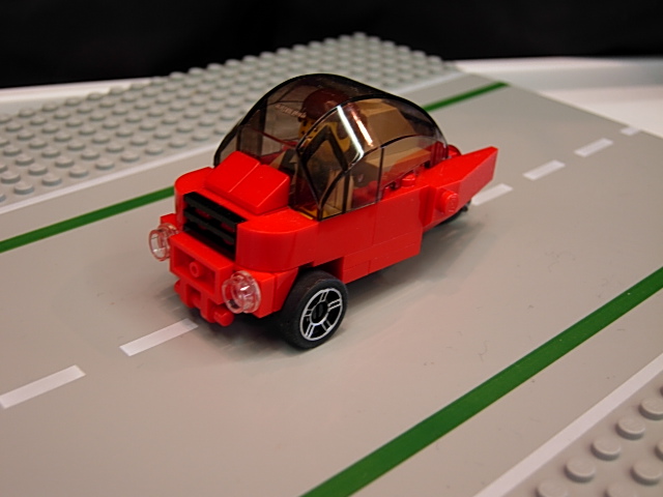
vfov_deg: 30.3
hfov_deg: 39.7
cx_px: 332
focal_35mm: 48
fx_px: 919
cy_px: 248
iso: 50
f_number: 3.1
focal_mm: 10.1
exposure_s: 1/9.7
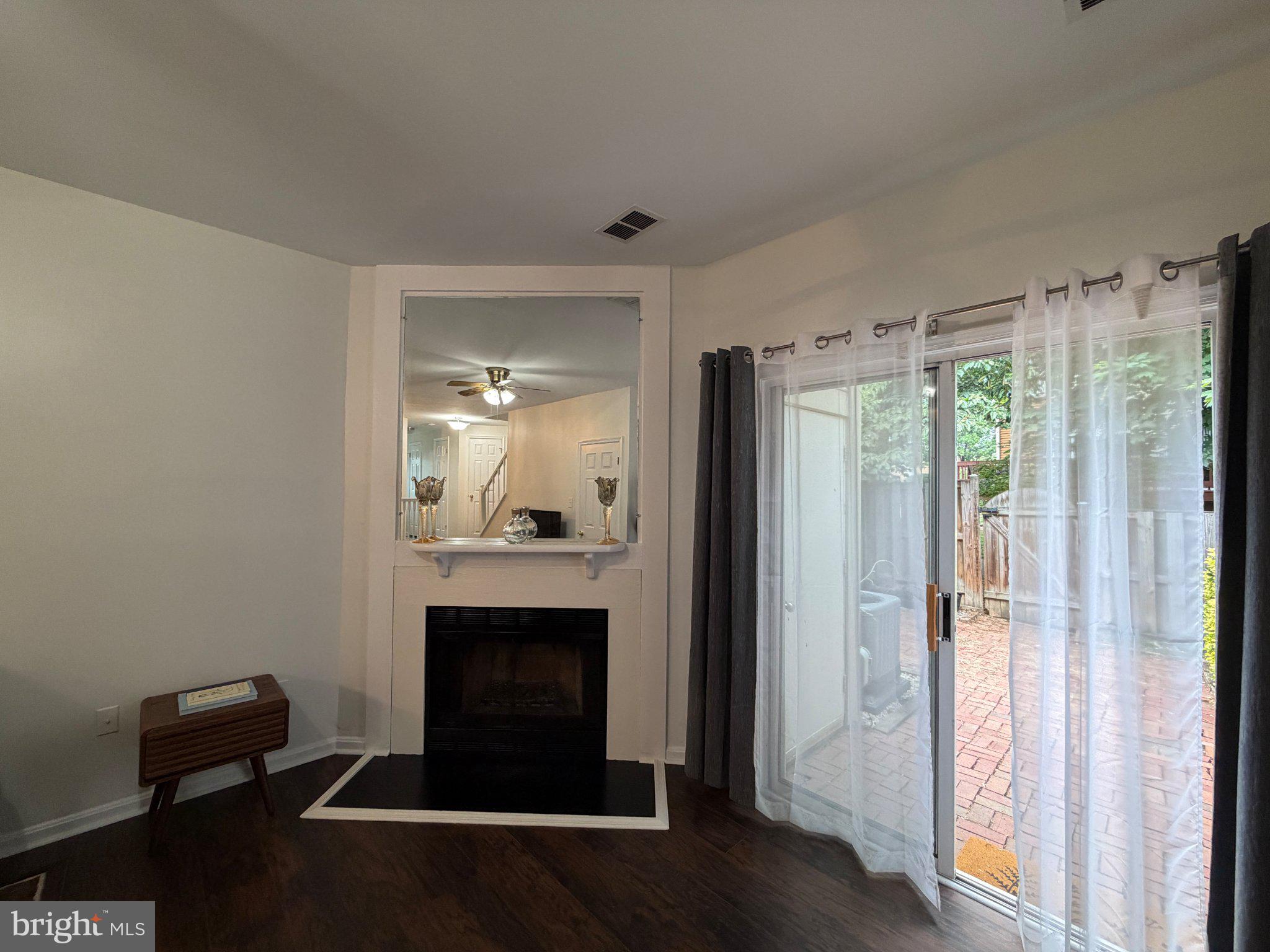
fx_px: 514
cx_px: 635
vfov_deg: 85.7
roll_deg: -0.6
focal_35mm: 14
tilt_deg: +1.3
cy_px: 476
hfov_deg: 102.1
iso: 250
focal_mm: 2.22
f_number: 2.2
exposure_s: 1/120
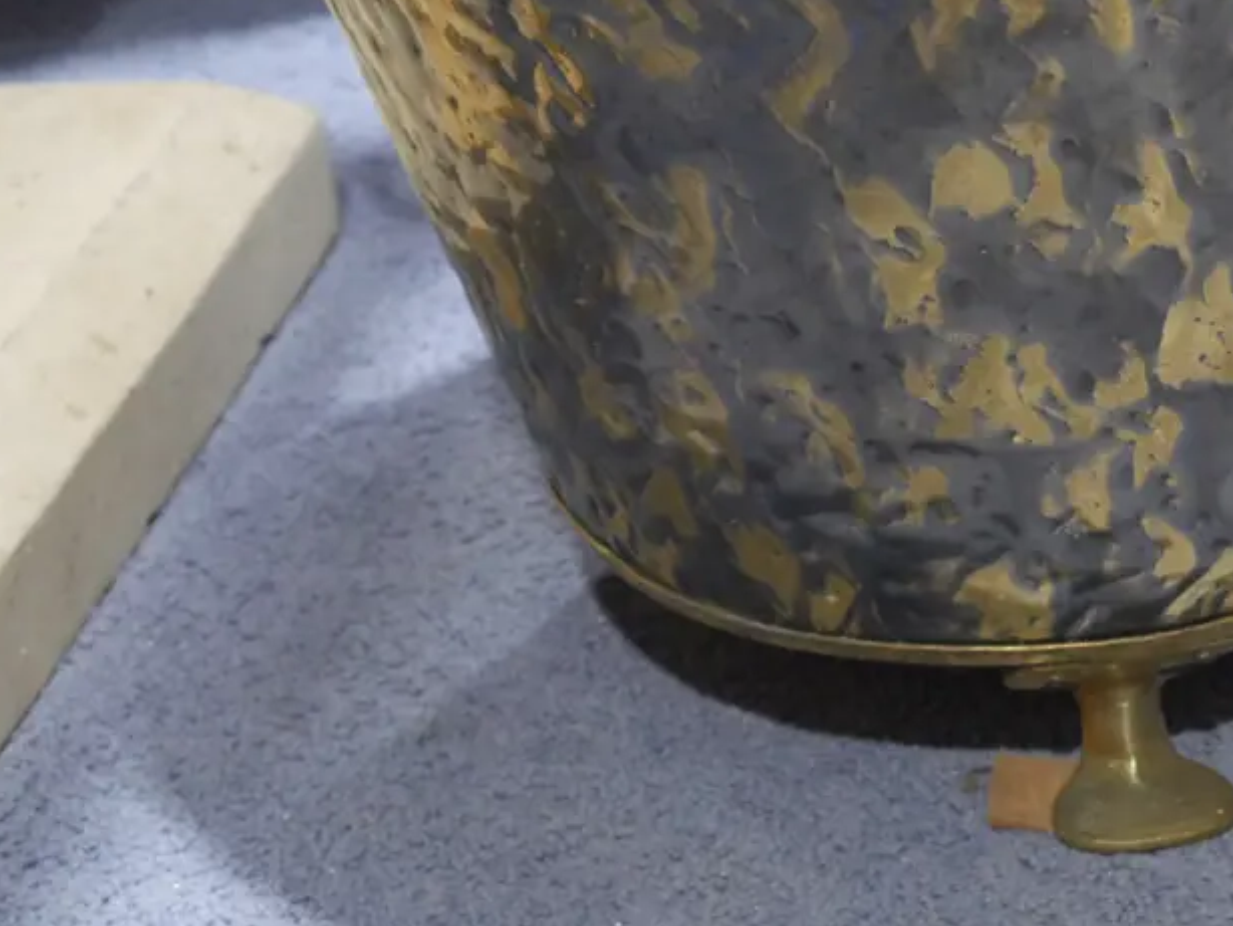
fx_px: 3920
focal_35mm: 110
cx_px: 944
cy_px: 189
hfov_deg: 17.8
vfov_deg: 13.4
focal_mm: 33
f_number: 5.4
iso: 2500
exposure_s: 1/80
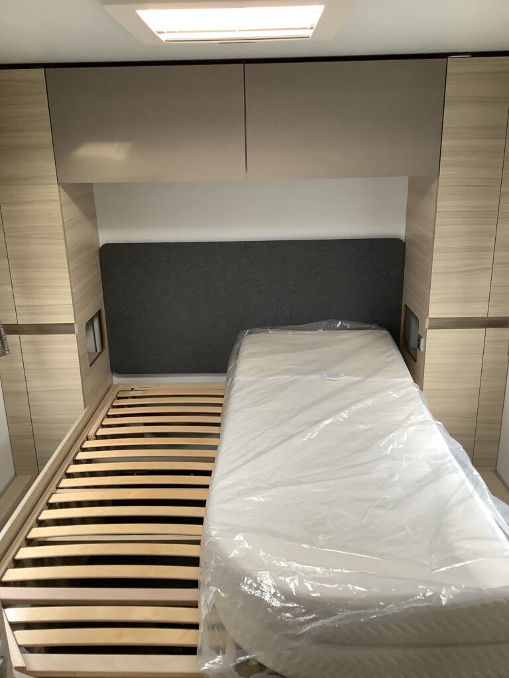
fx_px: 608
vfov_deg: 58.4
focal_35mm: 31
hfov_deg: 45.4
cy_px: 339
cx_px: 254
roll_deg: +1.1
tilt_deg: -18.2
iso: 100
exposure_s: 1/60
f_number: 2.4
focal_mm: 3.3
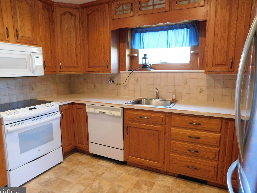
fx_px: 178
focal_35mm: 24
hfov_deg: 71.6
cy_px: 97
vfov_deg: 56.8
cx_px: 127
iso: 360
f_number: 3
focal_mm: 4
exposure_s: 1/30
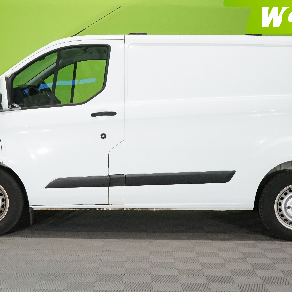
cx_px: 147
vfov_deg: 26.9
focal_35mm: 64
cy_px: 122
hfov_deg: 26.9
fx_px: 611
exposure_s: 1/40
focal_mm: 42
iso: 6400
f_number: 16
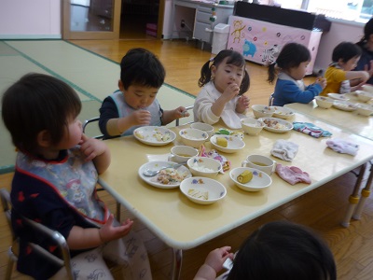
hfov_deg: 55.4
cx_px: 186
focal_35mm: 33
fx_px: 356
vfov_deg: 42.9
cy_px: 140
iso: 100
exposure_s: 1/40
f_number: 2.8
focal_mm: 5.5
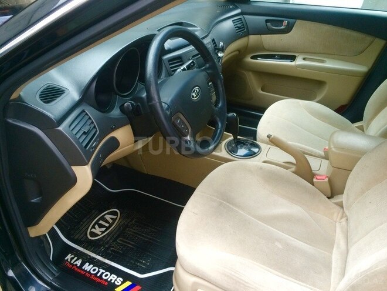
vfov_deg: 48.2
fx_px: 324
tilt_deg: -34.6
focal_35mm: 29
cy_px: 146
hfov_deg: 61.7
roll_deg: -3.8
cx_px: 194
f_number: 2.2
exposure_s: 1/33
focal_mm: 4.15
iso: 100
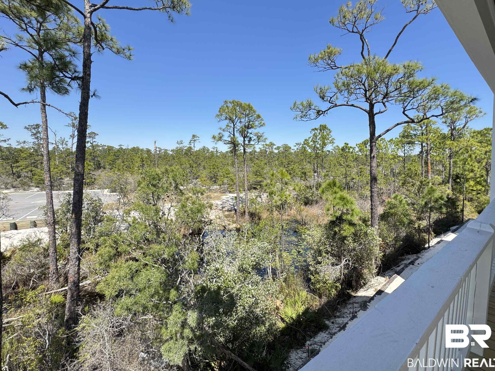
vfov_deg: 74.5
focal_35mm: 17
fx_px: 243
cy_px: 164
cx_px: 243
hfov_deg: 91.0
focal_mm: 2.22
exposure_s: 1/727
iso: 40
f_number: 2.2
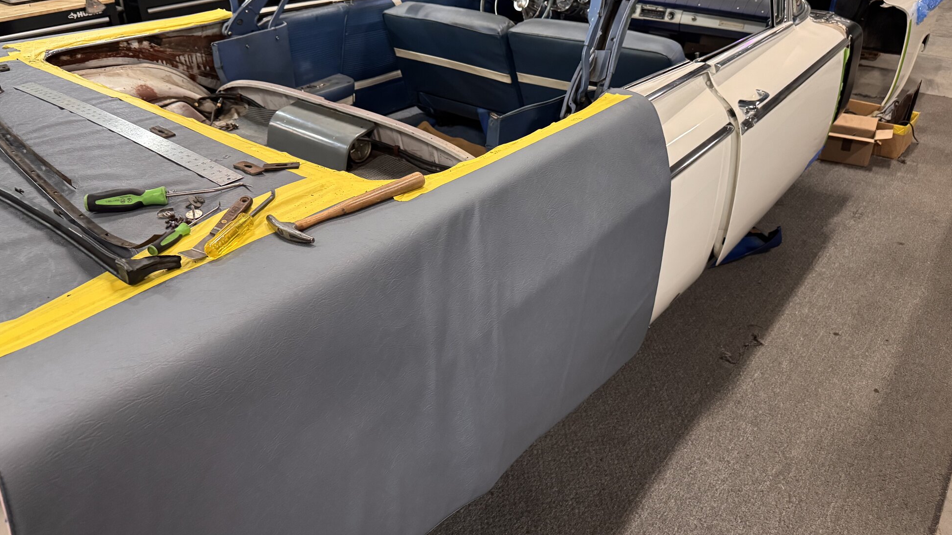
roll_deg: +0.5
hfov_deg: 69.9
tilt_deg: -26.5
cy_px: 202
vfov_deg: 42.6
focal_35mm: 27
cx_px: 483
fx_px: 681
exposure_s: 1/60
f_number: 1.78
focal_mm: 6.76
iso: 640
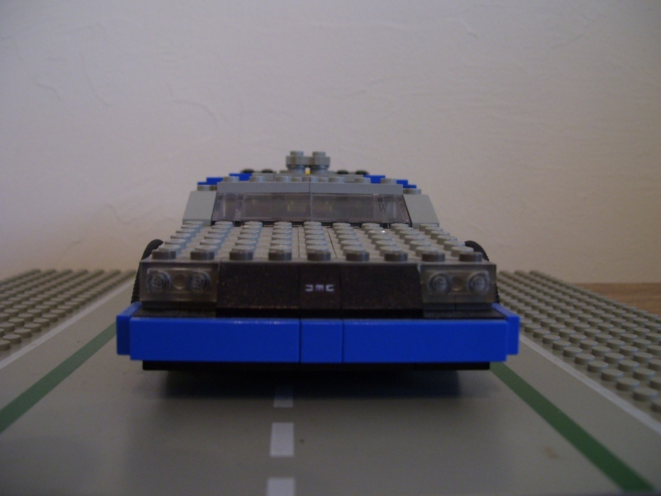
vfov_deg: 38.7
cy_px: 248
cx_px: 330
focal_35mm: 37
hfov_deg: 50.1
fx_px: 707
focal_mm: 6
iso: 160
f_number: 2.7
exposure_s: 1/8
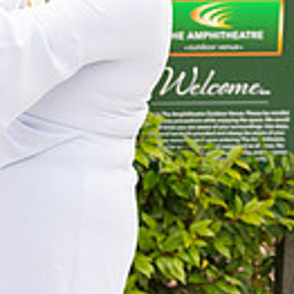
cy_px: 21
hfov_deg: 13.8
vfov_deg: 14.7
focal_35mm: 117
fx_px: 1124
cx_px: -168
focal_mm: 31
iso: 250
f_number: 3.5
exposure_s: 1/1600
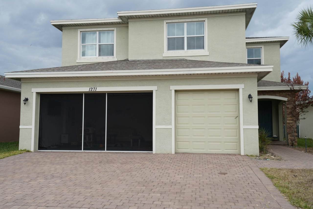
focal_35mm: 35
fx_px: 304
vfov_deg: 37.8
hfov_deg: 54.4
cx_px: 156
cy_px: 104
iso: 400
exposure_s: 1/40
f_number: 22
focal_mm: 35
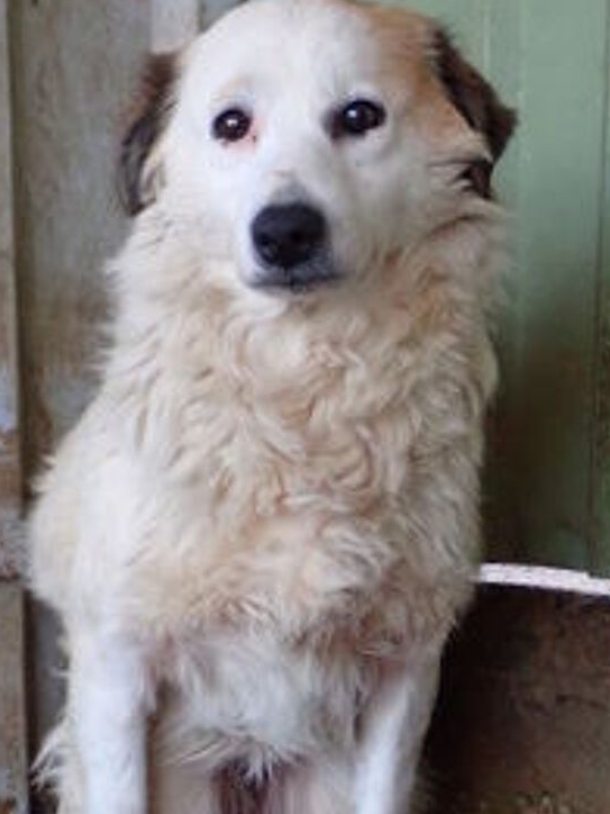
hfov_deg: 18.2
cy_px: 517
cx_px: 268
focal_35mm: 81
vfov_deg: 24.0
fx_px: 1903
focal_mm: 7.84
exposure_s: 1/500
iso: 1250
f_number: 2.9
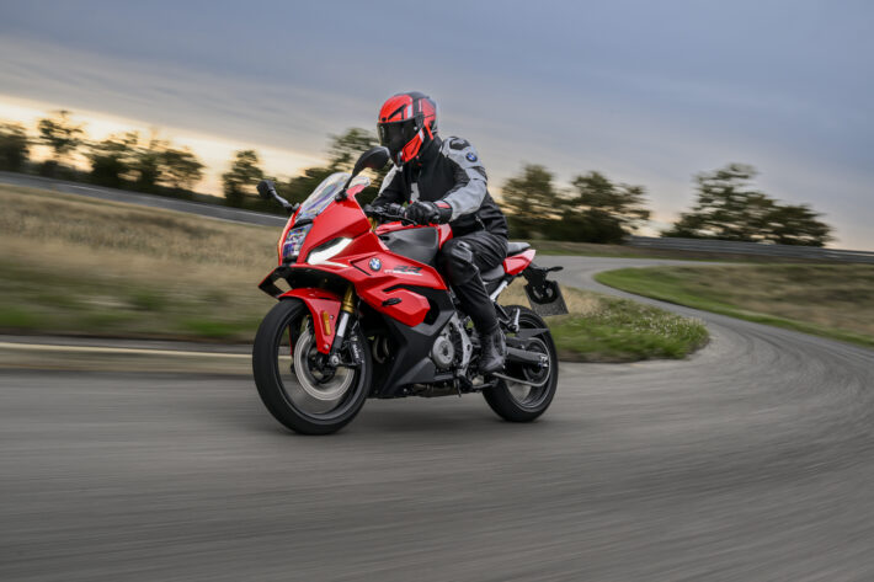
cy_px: 291
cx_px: 437
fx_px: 947
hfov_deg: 49.6
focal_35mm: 39
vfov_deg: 34.2
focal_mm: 39
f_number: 10
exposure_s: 1/25
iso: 200
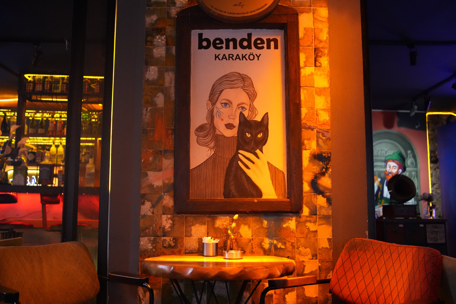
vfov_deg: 38.4
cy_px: 152
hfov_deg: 55.1
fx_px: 437
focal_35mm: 34
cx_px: 228
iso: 5000
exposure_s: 1/320
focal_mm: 23
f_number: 2.8
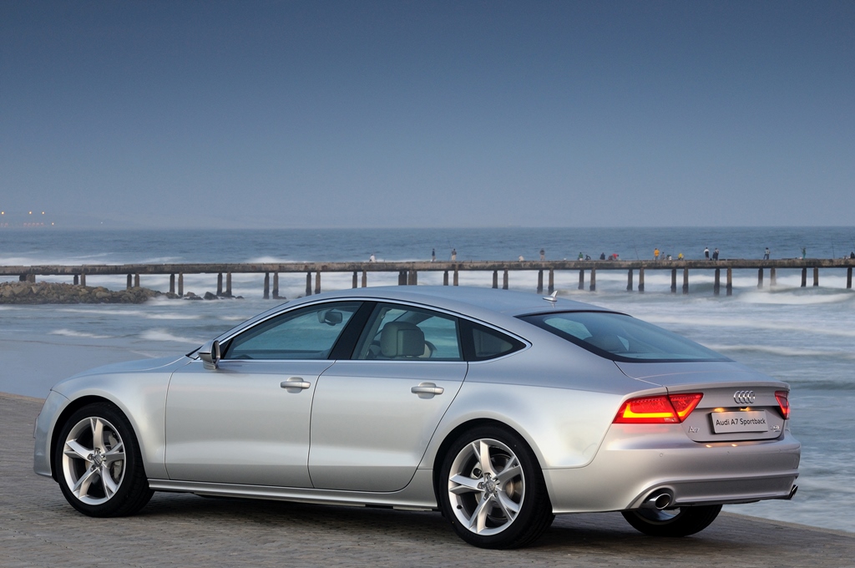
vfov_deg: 9.6
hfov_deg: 14.4
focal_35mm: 142
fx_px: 3380
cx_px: 428
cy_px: 284
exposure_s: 1/1.6
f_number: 13
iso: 200
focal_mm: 95
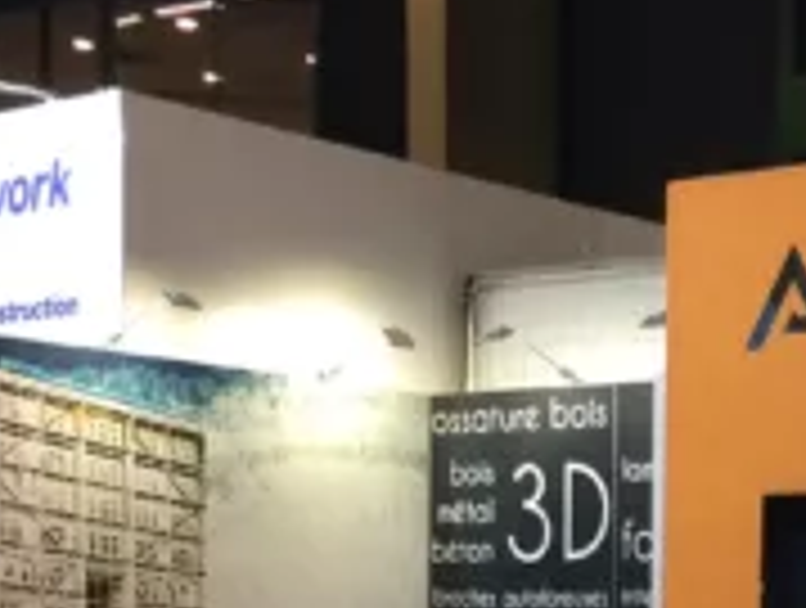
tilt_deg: -2.0
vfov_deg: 14.7
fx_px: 2263
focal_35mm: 97
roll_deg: +0.9
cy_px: 761
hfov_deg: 19.2
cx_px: 919
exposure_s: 1/33
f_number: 2.2
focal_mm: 4.15
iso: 80
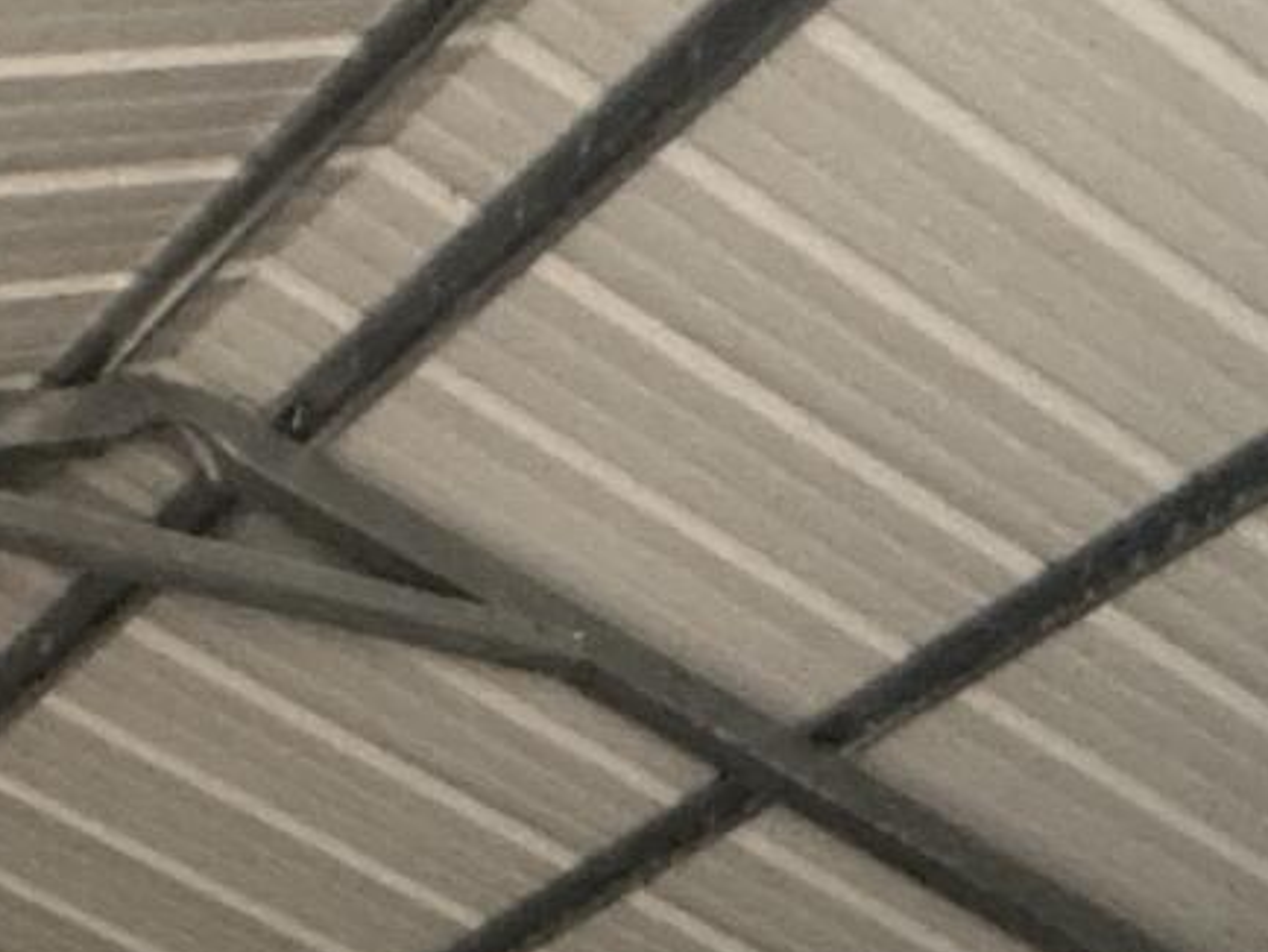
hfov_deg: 18.8
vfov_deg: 11.3
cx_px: -375
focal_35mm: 97
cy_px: 2604
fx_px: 3554
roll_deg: +1.4
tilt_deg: -1.1
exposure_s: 1/60
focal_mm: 2.22
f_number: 2.2
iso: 800
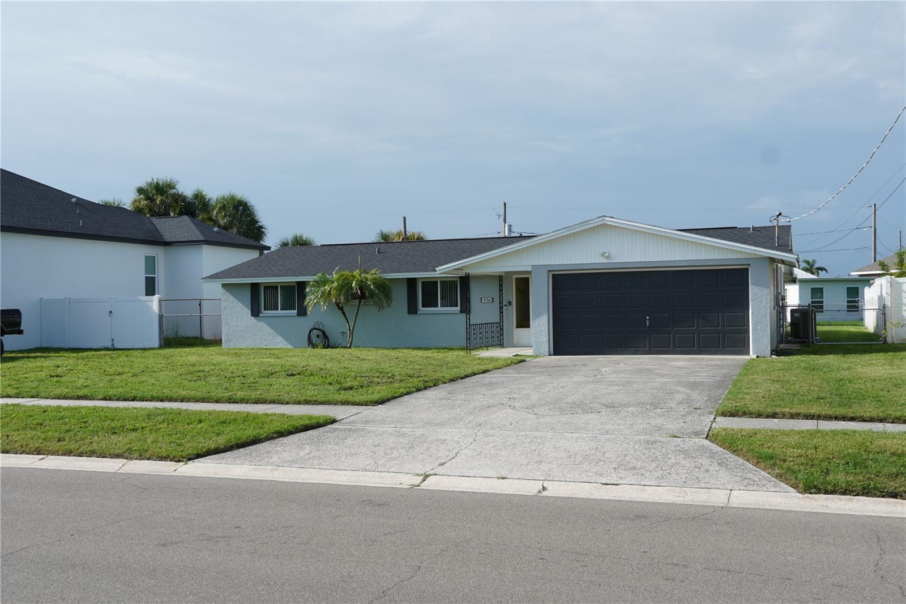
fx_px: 981
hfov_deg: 49.6
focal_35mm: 39
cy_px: 302
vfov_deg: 34.2
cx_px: 453
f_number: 8
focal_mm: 26
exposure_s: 1/250
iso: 100
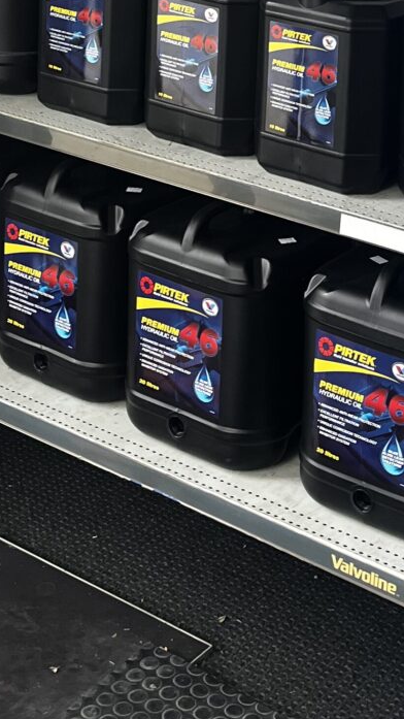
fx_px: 1486
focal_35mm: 78
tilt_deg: -10.8
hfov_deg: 15.4
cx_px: 323
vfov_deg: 24.7
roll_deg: -4.0
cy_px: -129
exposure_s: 1/100
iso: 100
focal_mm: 5.1
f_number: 1.6
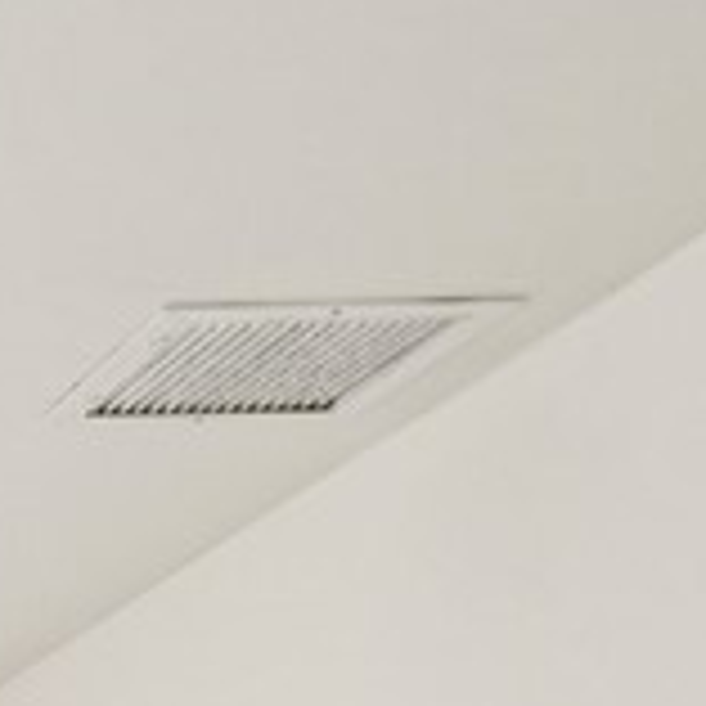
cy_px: 1212
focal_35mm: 109
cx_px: -863
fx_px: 2514
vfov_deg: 14.4
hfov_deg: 13.0
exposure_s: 1/20
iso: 400
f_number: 8
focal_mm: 18.5
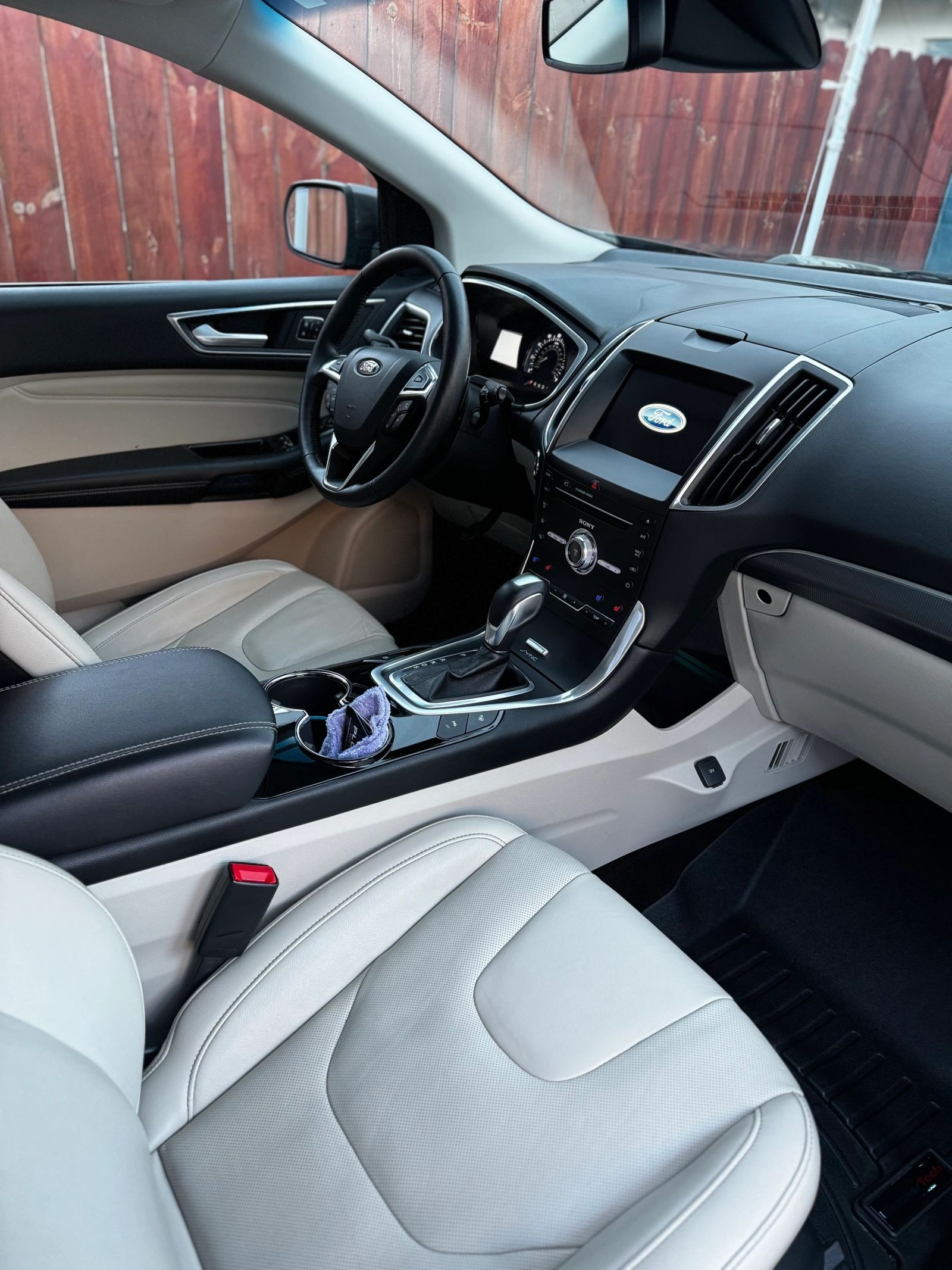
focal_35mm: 24
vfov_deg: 71.6
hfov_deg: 56.8
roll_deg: -3.9
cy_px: 635
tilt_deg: -29.5
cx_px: 476
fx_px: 880
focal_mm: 6.86
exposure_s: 1/60
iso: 320
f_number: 1.78
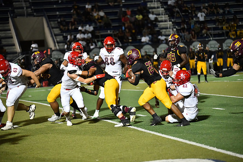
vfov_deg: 10.6
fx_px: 878
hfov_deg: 15.8
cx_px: 122
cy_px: 81
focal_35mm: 130
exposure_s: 1/3200
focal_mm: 130
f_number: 2.8
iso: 10000
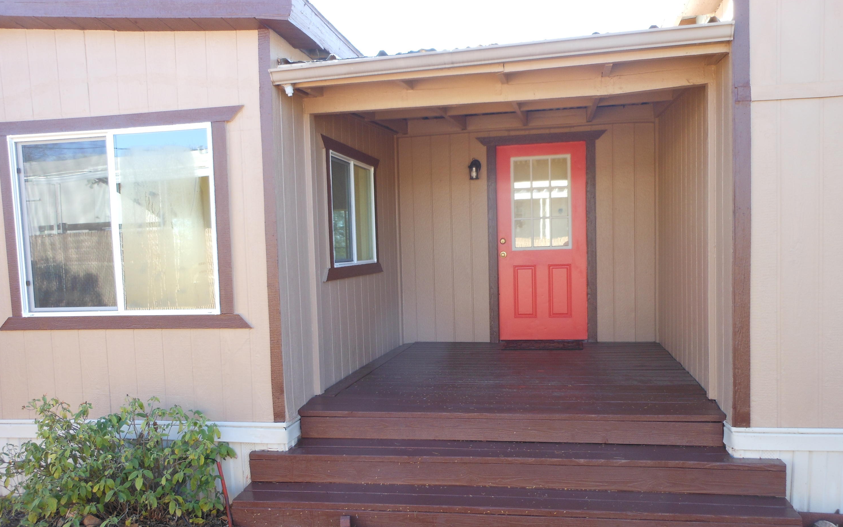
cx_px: 424
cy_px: 311
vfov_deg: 41.7
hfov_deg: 62.9
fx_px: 689
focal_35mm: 30
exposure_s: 1/60
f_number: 3.7
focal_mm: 5
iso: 80
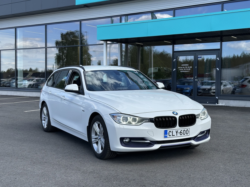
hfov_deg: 39.7
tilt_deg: -1.0
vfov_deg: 30.3
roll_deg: +0.0
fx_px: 347
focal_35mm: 48
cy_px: 94
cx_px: 125
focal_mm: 6.86
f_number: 1.78
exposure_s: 1/1565
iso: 64
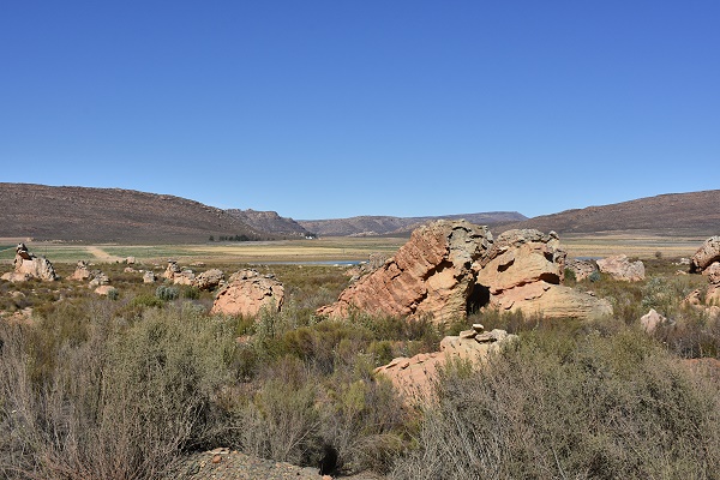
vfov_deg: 36.9
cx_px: 360
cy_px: 240
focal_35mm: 36
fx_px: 720
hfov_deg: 53.1
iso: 200
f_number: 10
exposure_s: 1/1000
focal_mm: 24
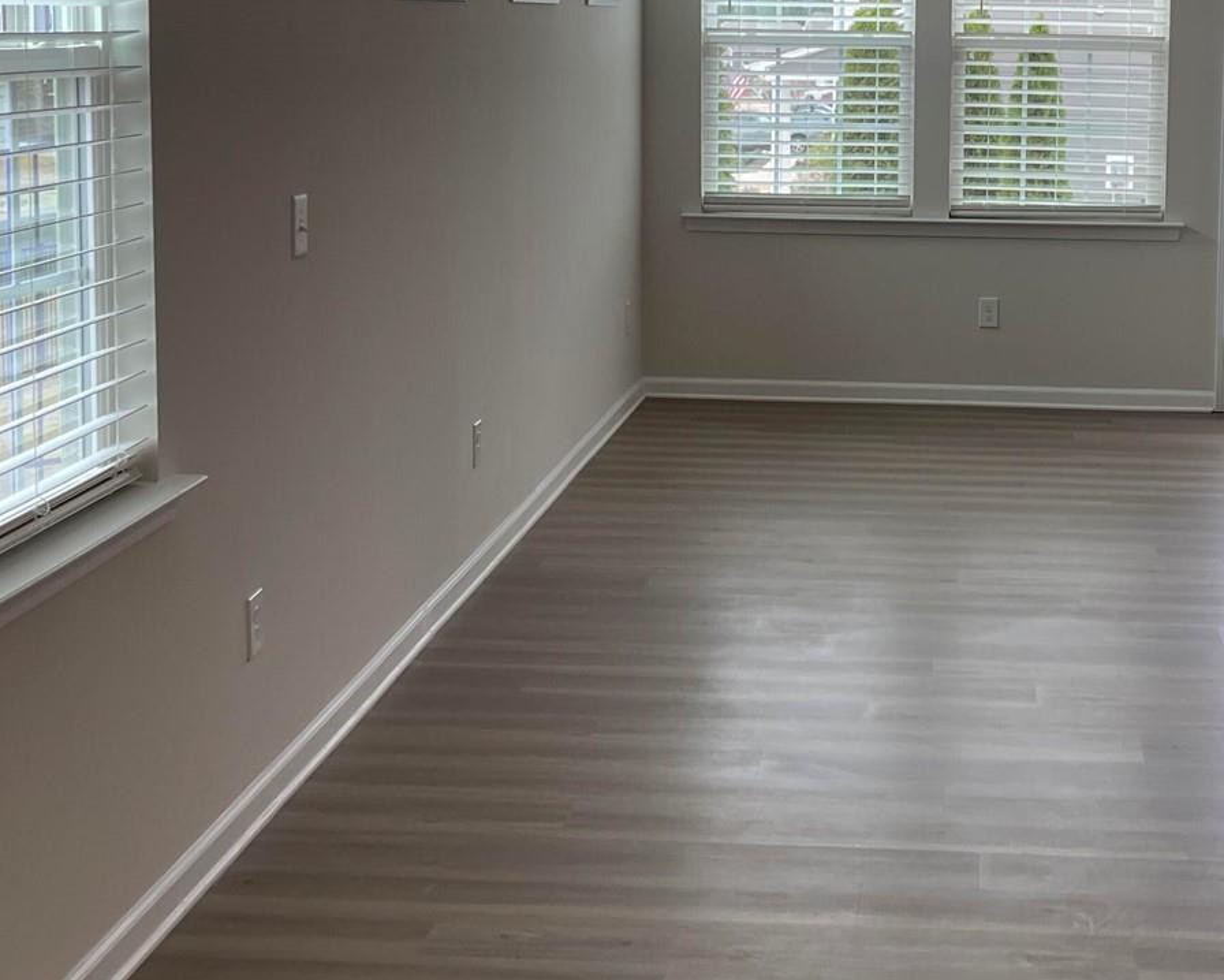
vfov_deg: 25.9
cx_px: 852
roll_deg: -0.7
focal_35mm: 58
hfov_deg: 32.1
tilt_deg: -6.3
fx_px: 2101
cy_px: 228
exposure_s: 1/120
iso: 50
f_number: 1.6
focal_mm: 5.1
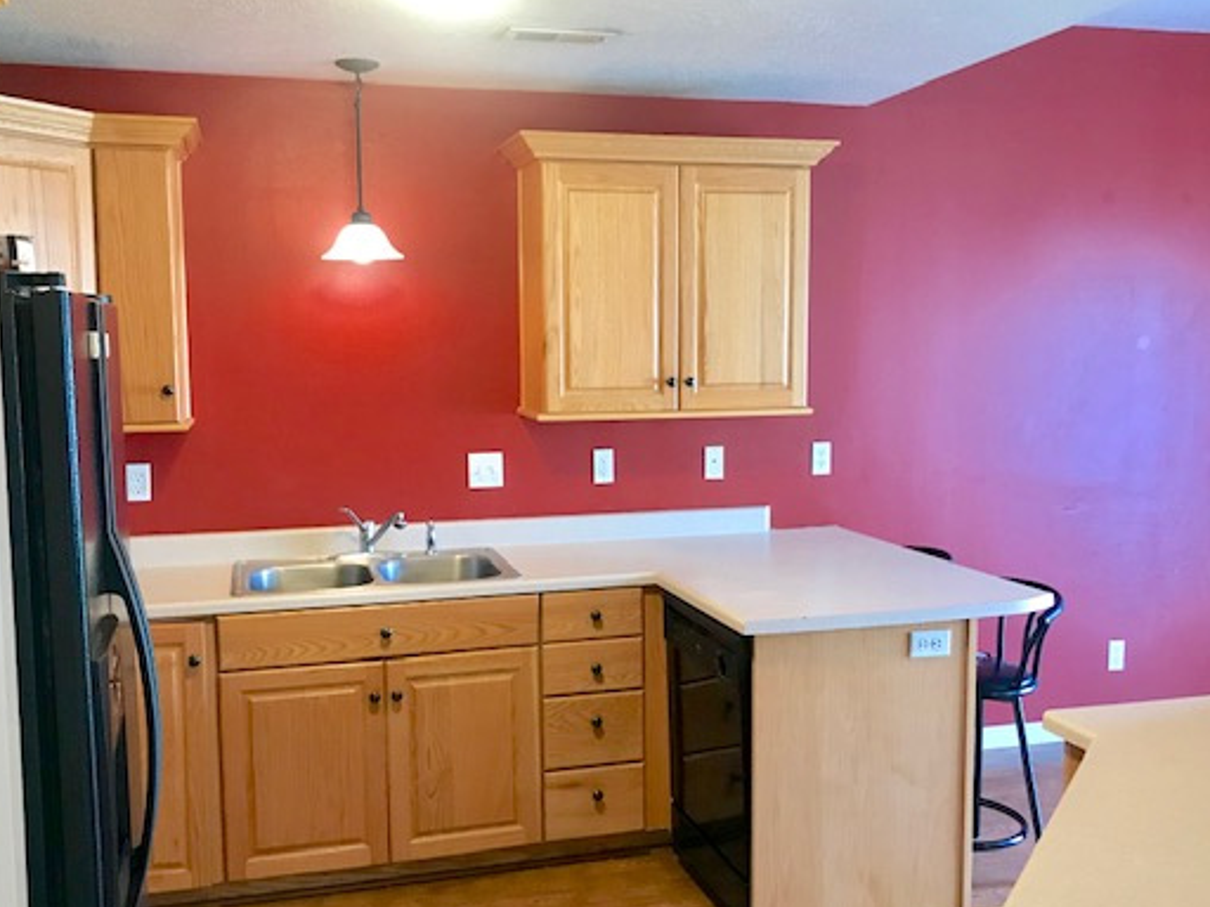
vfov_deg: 40.7
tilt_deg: -6.4
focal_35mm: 35
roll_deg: +0.6
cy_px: 468
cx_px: 607
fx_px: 1223
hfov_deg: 52.6
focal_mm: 3.99
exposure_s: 1/15
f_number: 1.8
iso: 64
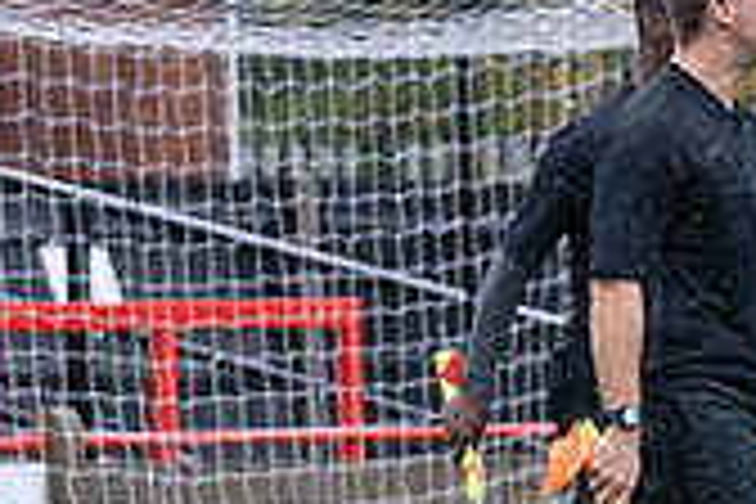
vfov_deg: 2.2
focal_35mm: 621
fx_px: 13040
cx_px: 1179
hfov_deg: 3.3
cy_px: 421
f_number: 4
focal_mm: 120
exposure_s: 1/1000
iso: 4000
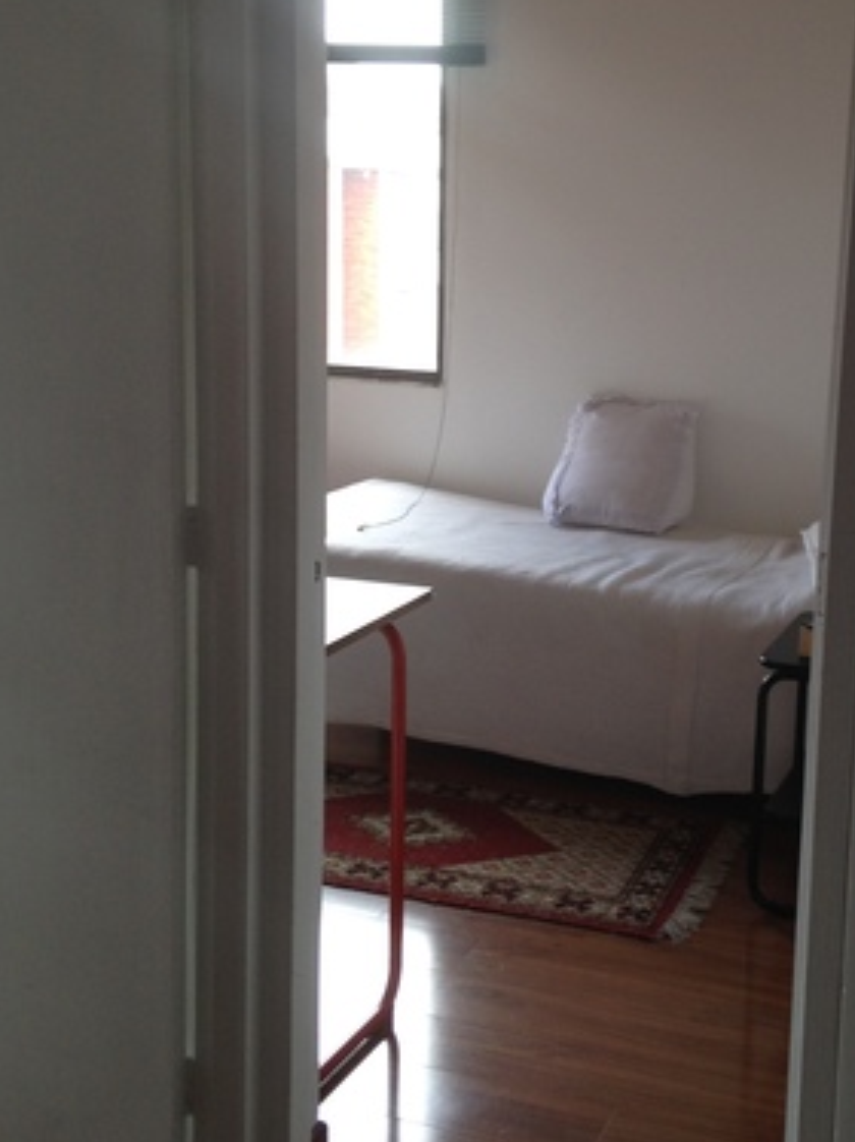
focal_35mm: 53
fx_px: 1747
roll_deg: -0.6
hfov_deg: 27.3
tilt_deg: -9.2
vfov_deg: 36.1
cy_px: 498
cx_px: 562
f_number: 2.4
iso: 64
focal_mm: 4.12
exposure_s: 1/60
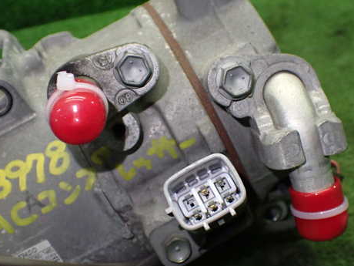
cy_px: 149
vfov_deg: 30.8
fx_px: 481
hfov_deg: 40.4
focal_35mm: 47
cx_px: 199
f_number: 2.5
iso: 640
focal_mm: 6.37
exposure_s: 1/160
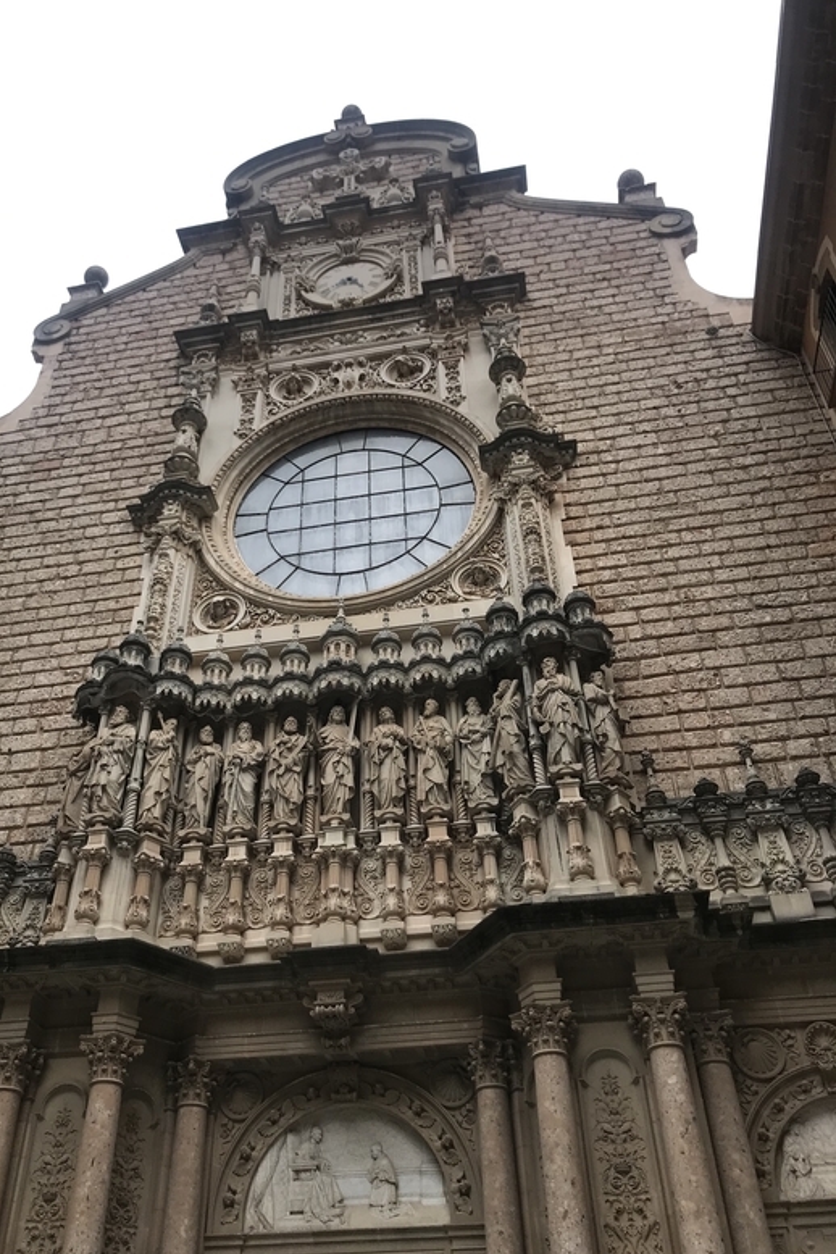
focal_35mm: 30
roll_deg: +3.2
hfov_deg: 43.5
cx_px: 355
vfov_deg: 61.9
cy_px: 642
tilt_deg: +40.6
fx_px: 1045
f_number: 1.8
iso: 20
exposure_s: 1/987
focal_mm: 3.99
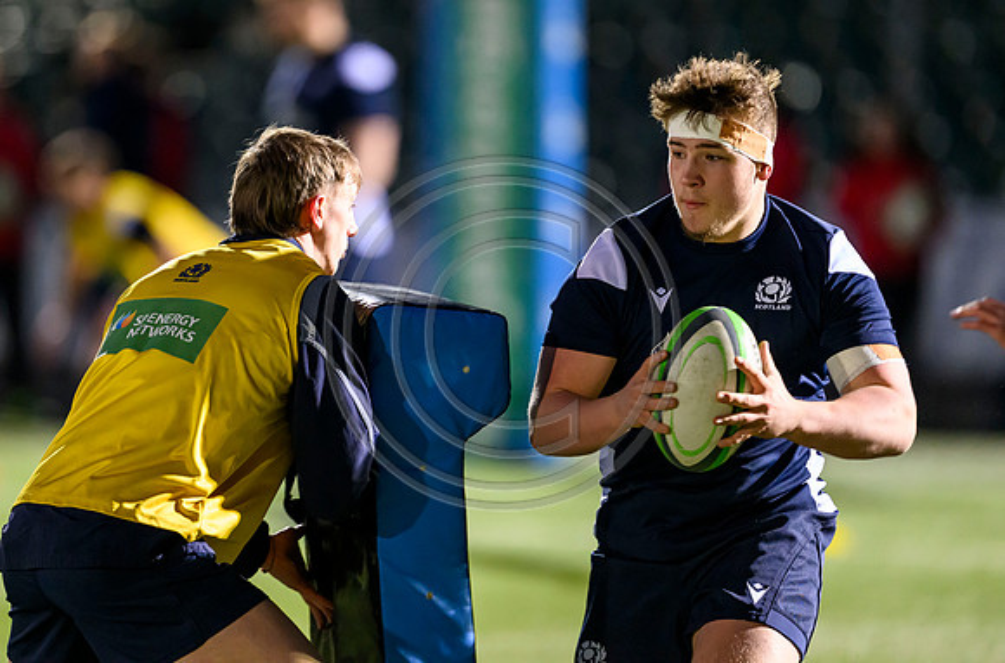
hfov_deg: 4.4
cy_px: 273
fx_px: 13026
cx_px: 459
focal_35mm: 468
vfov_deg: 2.9
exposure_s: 1/640
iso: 6400
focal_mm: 400
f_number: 3.2
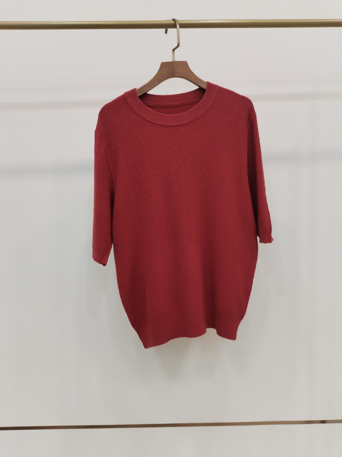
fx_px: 382
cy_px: 228
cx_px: 171
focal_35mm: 29
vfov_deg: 61.7
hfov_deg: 48.2
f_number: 1.8
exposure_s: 1/60
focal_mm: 4.75
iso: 326
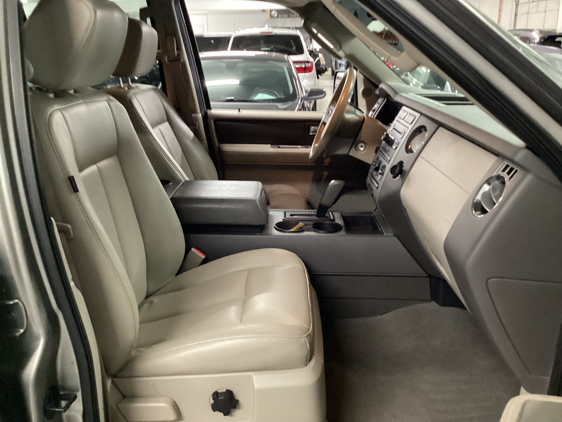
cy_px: 211
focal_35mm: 31
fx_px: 503
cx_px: 281
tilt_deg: -19.9
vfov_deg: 45.4
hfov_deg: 58.4
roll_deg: +1.0
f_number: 2.4
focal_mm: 3.3
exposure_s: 1/30
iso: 640
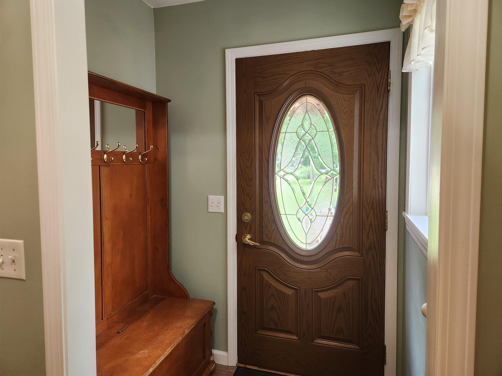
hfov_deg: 73.9
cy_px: 188
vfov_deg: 58.9
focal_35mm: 23
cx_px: 251
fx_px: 334
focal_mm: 5.4
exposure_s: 1/120
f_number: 1.8
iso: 320
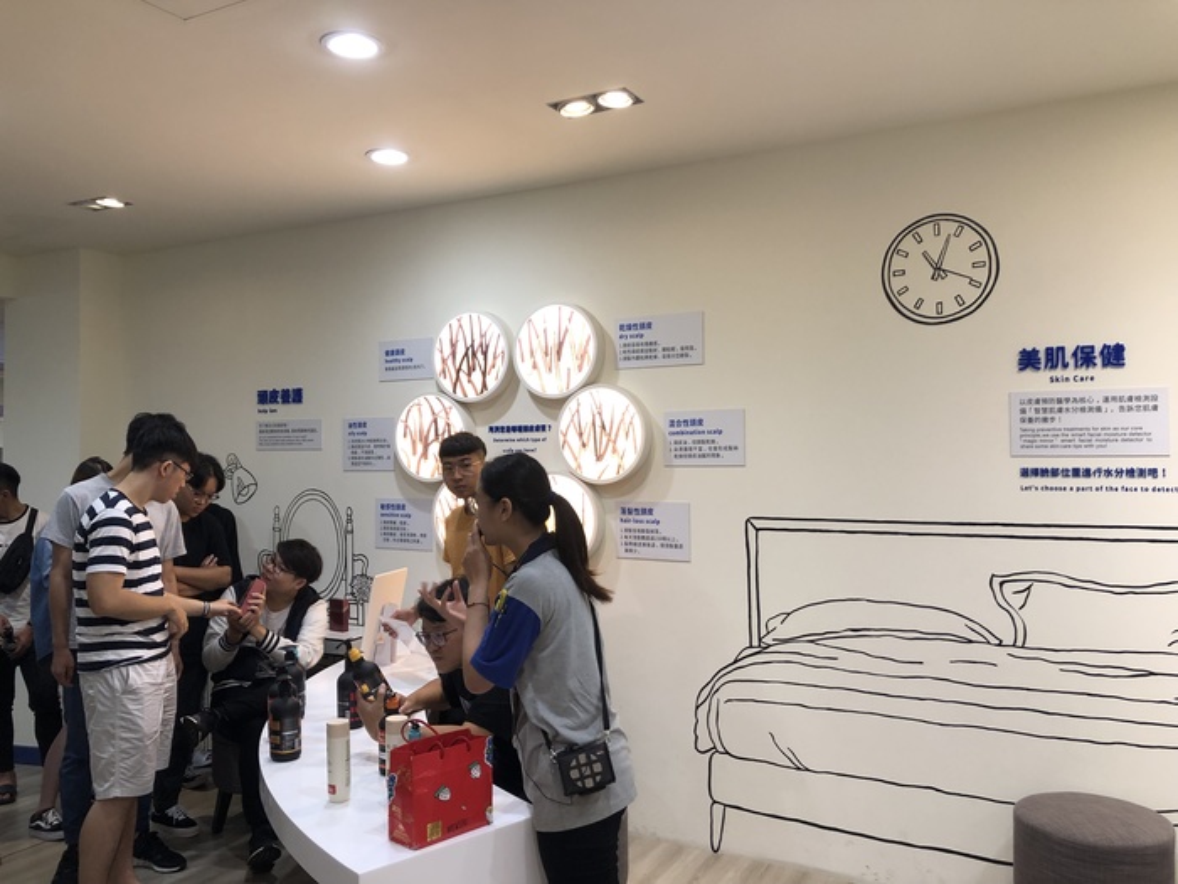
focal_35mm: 28
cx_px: 589
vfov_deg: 49.7
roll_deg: +1.3
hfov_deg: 63.4
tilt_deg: +1.0
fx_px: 953
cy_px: 442
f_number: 1.8
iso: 100
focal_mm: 3.99
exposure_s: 1/60
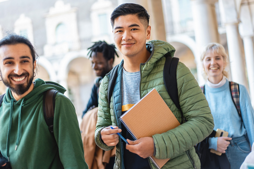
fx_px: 388
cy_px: 84
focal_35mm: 55
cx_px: 127
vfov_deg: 24.6
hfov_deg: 36.2
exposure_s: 1/160
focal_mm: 55
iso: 200
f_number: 1.8
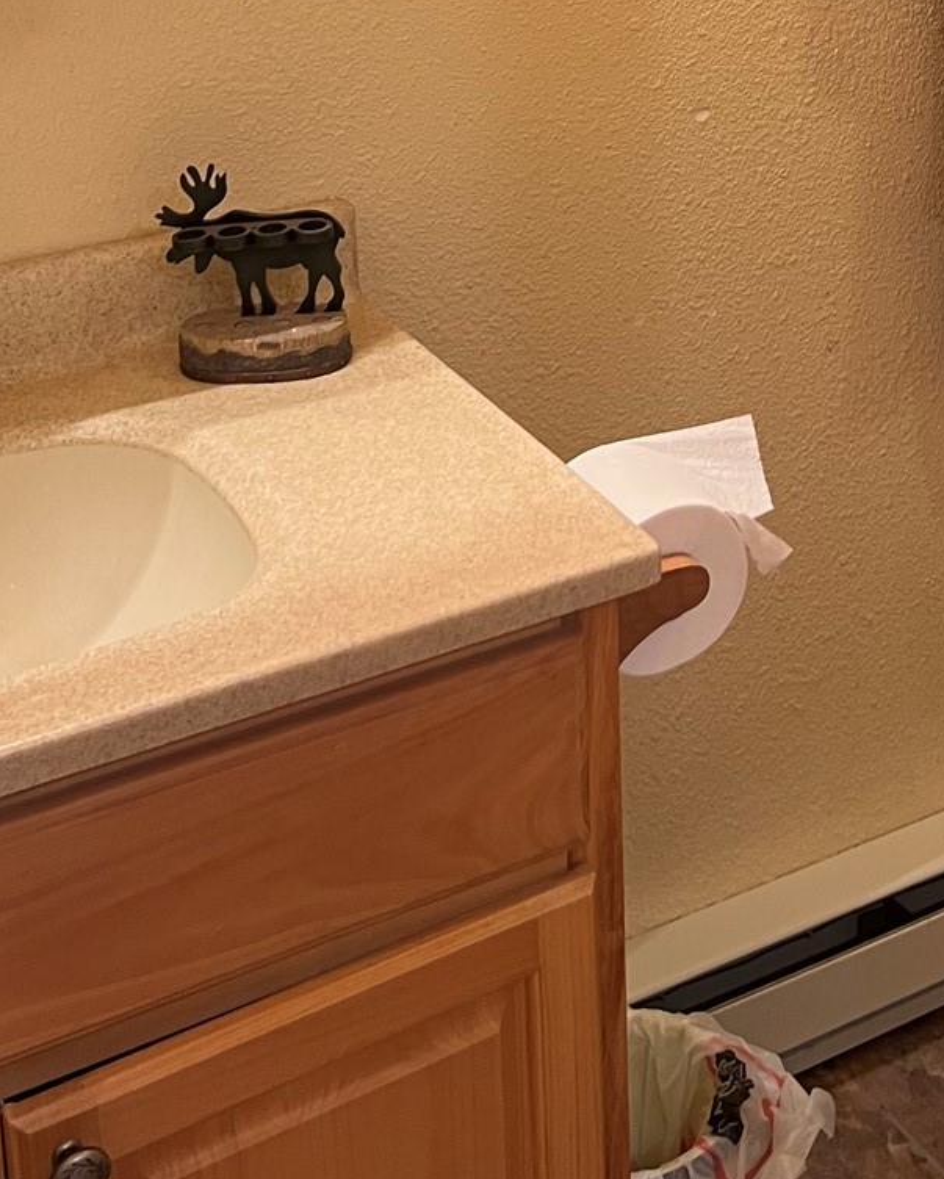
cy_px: -94
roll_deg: +1.5
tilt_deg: -13.3
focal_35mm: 69
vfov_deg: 25.6
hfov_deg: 21.5
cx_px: 925
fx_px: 2408
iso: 125
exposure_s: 1/60
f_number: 1.5
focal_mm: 5.7
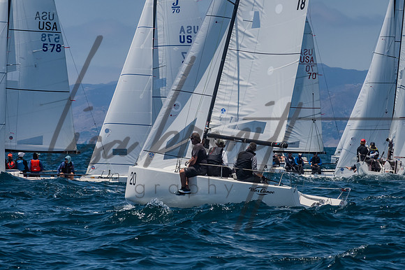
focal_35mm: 315
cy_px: 135
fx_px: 3542
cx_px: 202
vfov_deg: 4.4
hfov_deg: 6.5
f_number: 14
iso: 640
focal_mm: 210
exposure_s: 1/1250
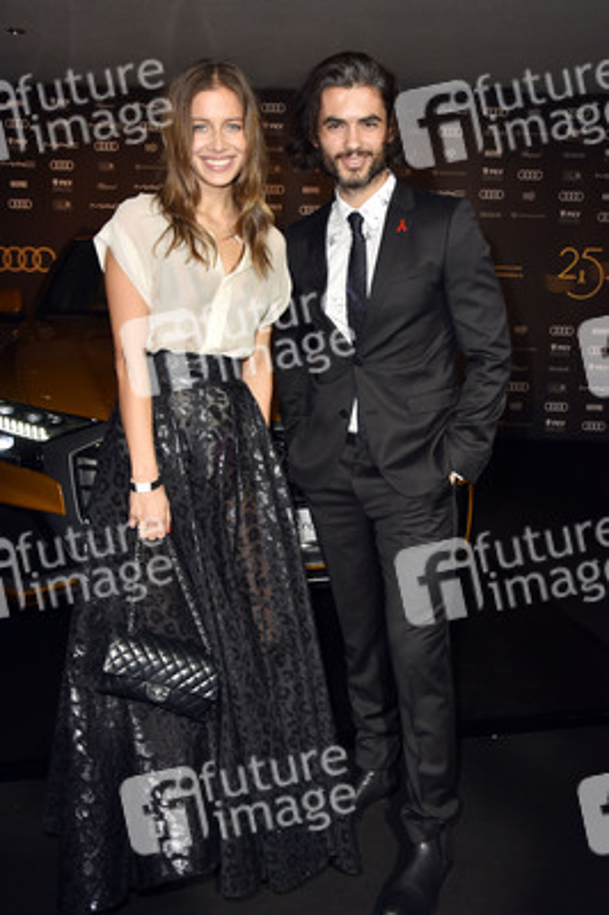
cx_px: 304
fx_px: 890
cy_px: 458
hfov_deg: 37.8
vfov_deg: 54.5
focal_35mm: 35
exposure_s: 1/200
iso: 1250
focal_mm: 35
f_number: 6.3
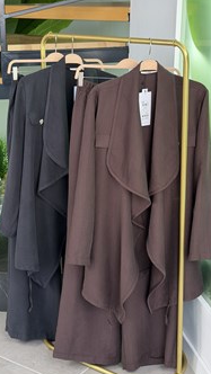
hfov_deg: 18.5
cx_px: 71
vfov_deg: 32.3
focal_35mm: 65
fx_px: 646
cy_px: 171
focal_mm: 6.76
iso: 100
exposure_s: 1/100
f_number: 1.78
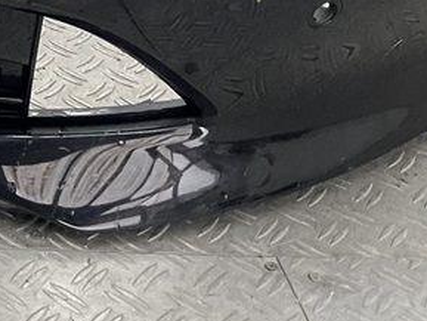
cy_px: -210
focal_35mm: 101
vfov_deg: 13.5
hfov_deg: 17.3
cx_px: -230
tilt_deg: -20.5
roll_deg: -3.6
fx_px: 1246
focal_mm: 3
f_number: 1.8
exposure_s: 1/120
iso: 40
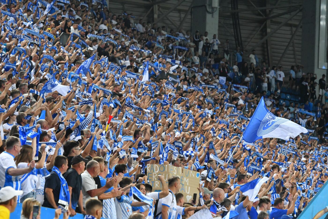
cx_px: 164
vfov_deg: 5.6
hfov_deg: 8.3
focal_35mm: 248
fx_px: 2255
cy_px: 110
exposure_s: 1/320
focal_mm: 165
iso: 2000
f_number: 7.1
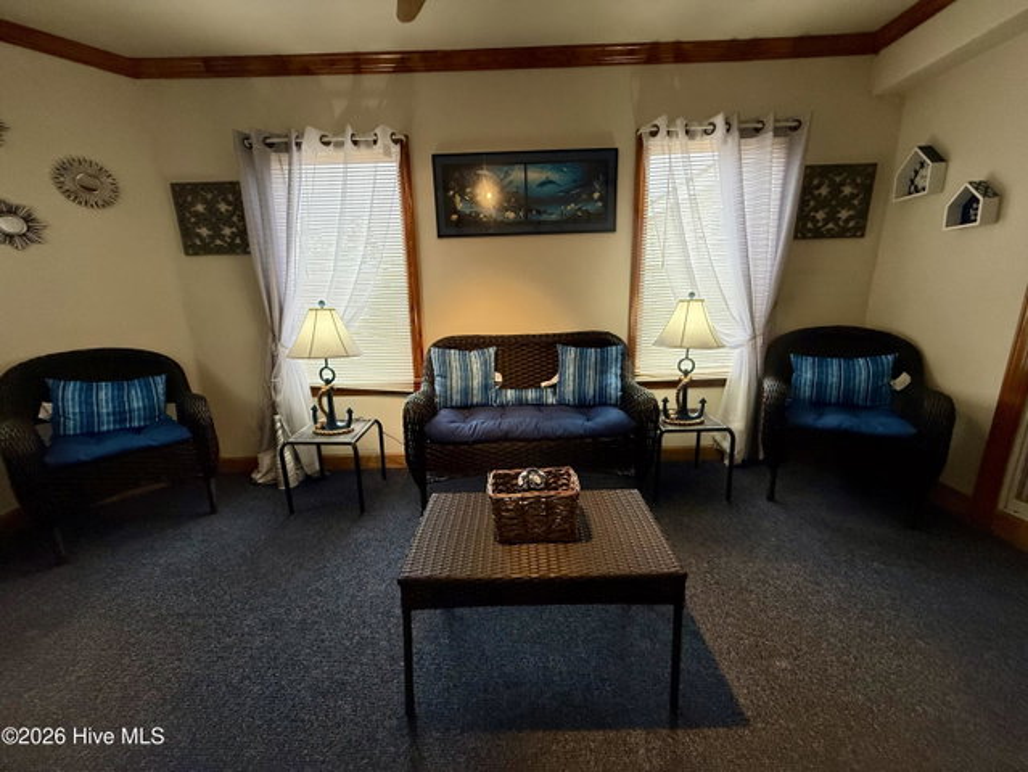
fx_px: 416
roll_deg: +1.7
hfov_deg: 102.0
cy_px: 386
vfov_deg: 85.7
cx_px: 514
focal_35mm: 14
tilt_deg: -12.7
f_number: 2.2
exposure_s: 1/120
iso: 250
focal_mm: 2.22
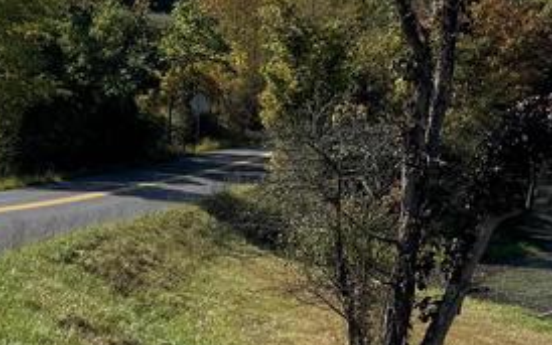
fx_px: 1429
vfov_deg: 13.7
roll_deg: -1.2
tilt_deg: -6.2
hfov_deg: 21.5
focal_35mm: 95
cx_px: 71
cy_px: 210
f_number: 1.78
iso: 80
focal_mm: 6.76
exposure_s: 1/4608
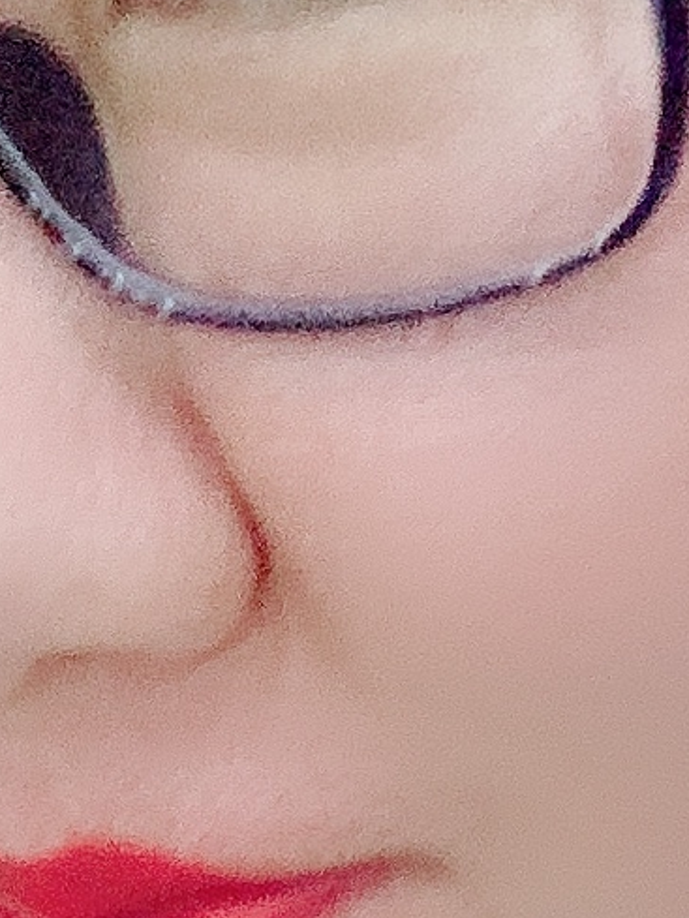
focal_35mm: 202
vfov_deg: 9.6
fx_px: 5358
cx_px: 359
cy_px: 1307
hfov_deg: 7.4
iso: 320
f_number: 2.2
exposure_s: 1/40
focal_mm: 2.87
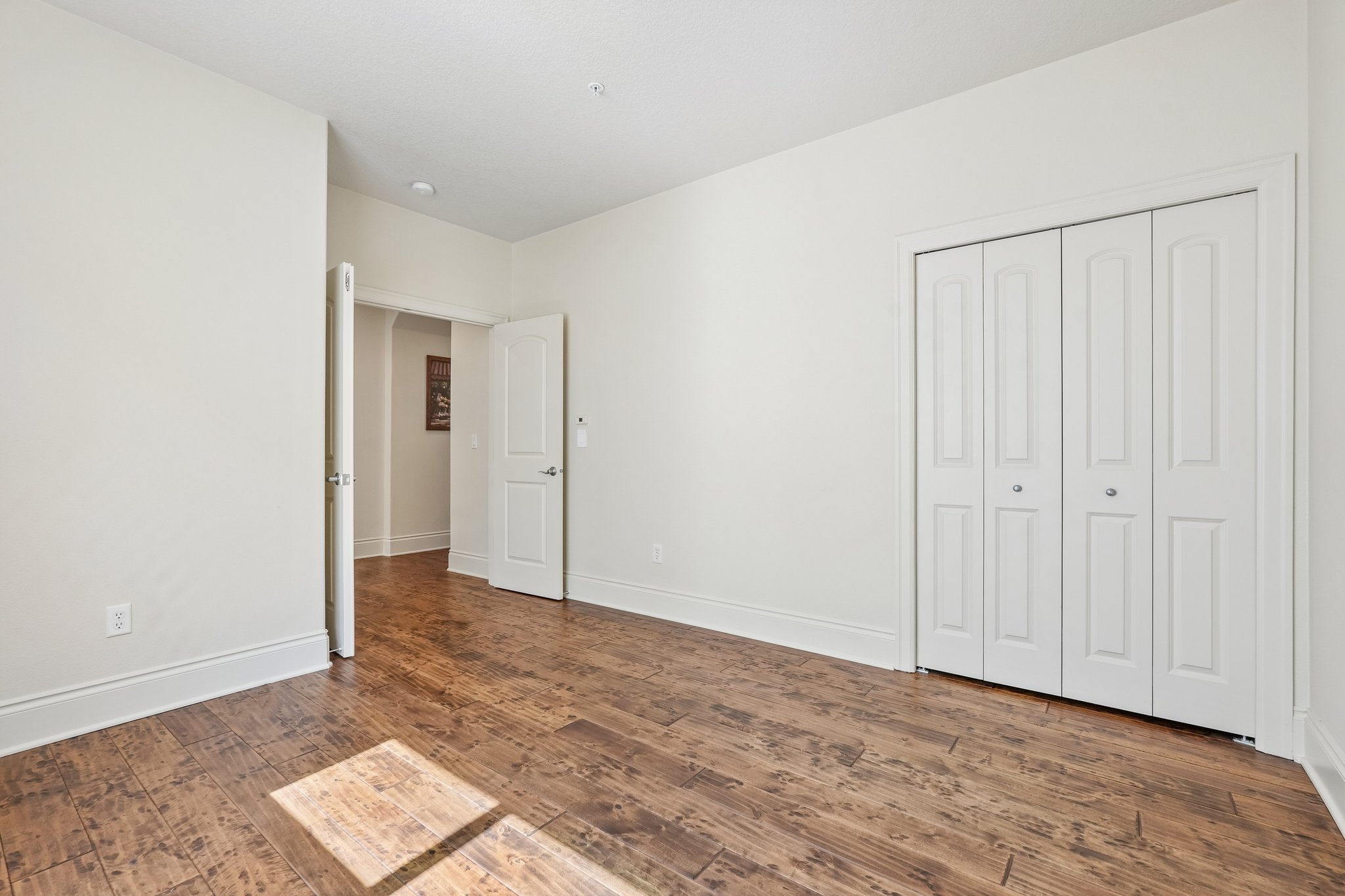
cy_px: 448
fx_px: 598
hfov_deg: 96.7
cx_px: 672
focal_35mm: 16
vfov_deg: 73.7
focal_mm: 16
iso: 400
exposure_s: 1/50
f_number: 8
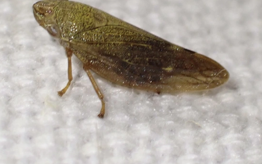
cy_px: 51
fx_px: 885
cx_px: 129
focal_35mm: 124
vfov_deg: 10.6
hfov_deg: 16.8
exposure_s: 1/100
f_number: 4.9
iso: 500
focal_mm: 18
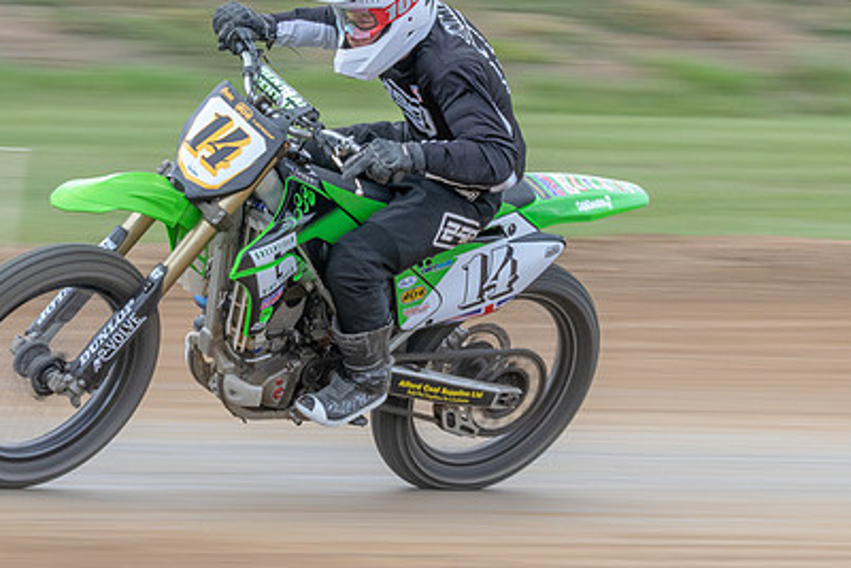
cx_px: 293
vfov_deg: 2.5
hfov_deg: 3.7
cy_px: 218
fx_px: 13076
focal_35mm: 553
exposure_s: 1/100
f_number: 14
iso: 640
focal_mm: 210
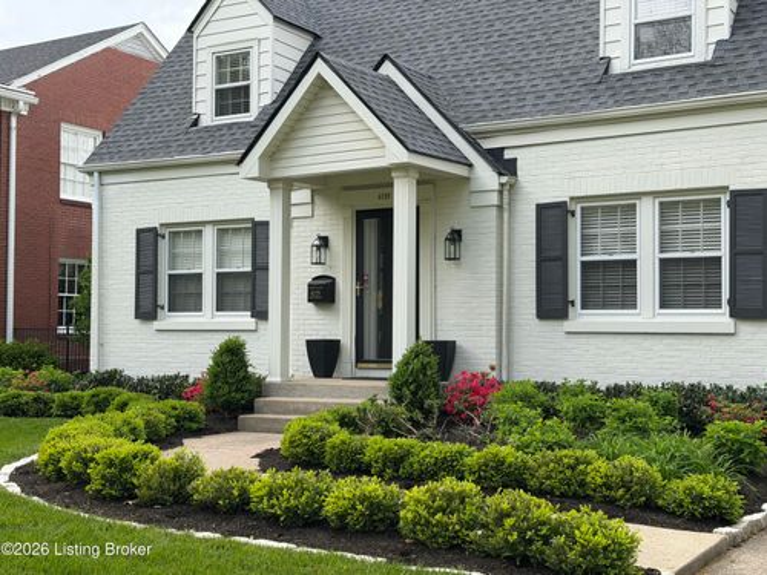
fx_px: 1064
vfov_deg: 30.3
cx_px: 384
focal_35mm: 48
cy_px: 288
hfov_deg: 39.7
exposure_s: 1/1070
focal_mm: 6.76
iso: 80
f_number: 1.78
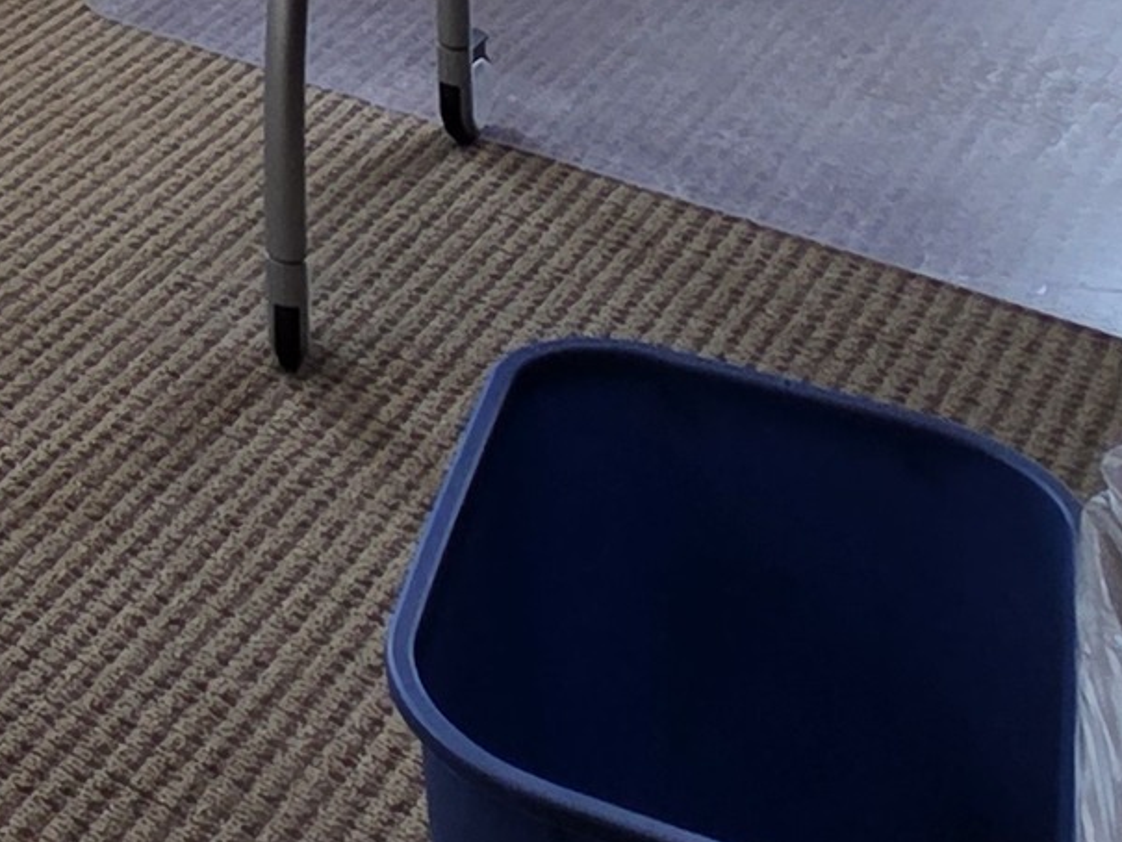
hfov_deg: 23.5
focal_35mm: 66
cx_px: -560
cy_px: -925
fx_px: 2140
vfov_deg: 16.2
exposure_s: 1/120
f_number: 2.2
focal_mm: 2.2
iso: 80
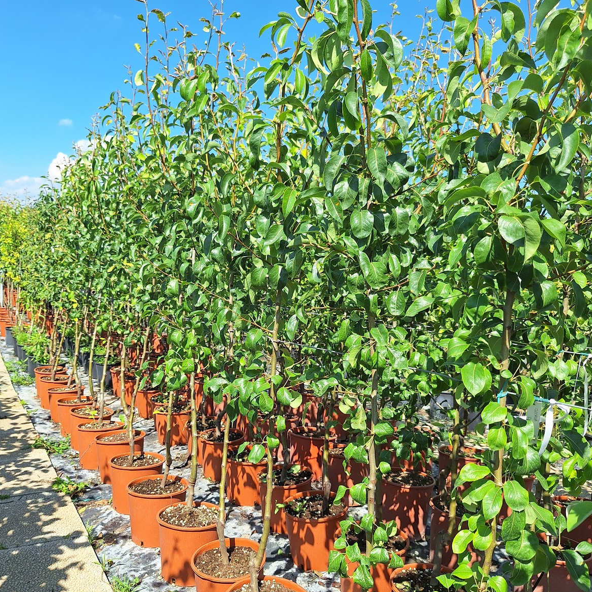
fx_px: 542
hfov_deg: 57.3
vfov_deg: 57.1
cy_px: 334
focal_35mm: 28
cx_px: 288
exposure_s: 1/1802
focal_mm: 5.54
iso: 40
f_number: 1.8
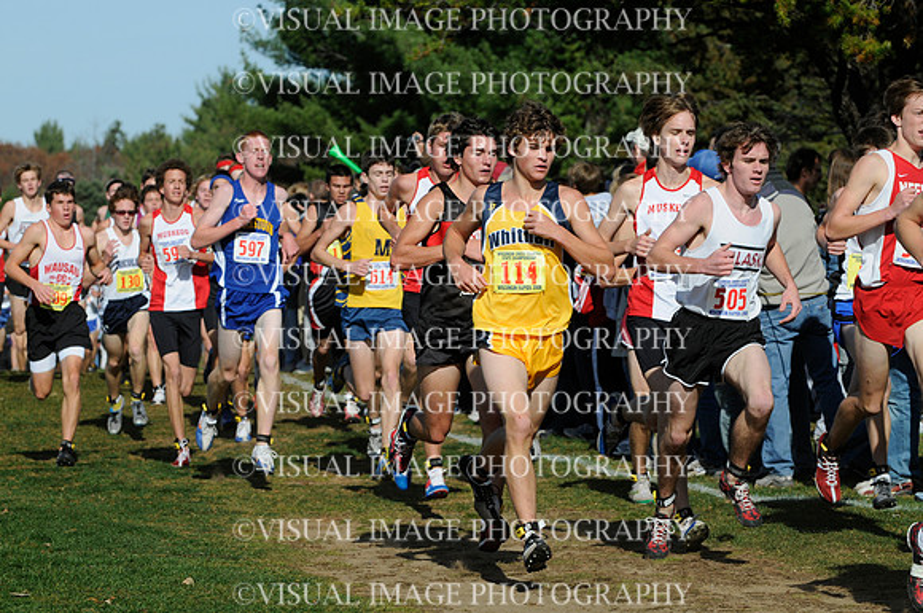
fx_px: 4801
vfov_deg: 7.3
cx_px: 462
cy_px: 306
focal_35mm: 188
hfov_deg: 11.0
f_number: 5.6
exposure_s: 1/1000
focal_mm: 125
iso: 200
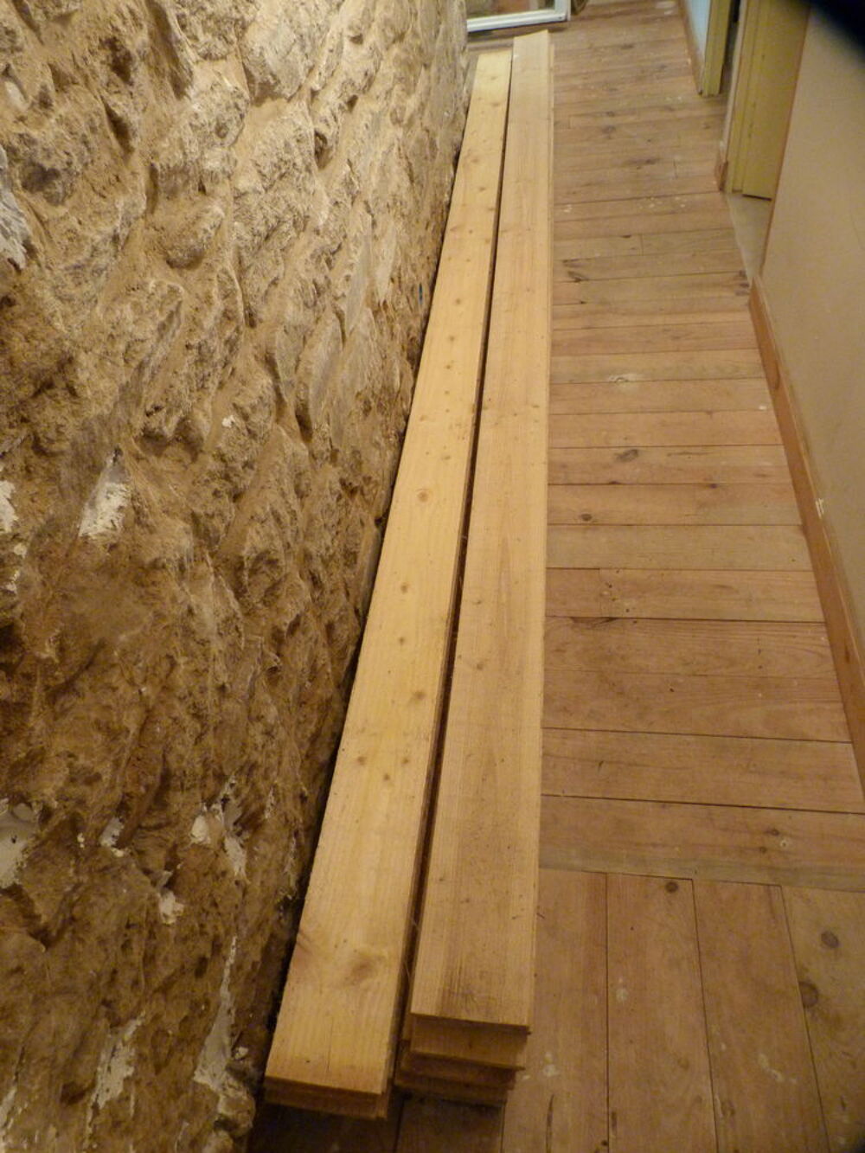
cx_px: 432
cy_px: 576
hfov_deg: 54.9
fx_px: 833
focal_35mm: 25
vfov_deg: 69.4
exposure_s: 1/8
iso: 400
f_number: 2.8
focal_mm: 4.5
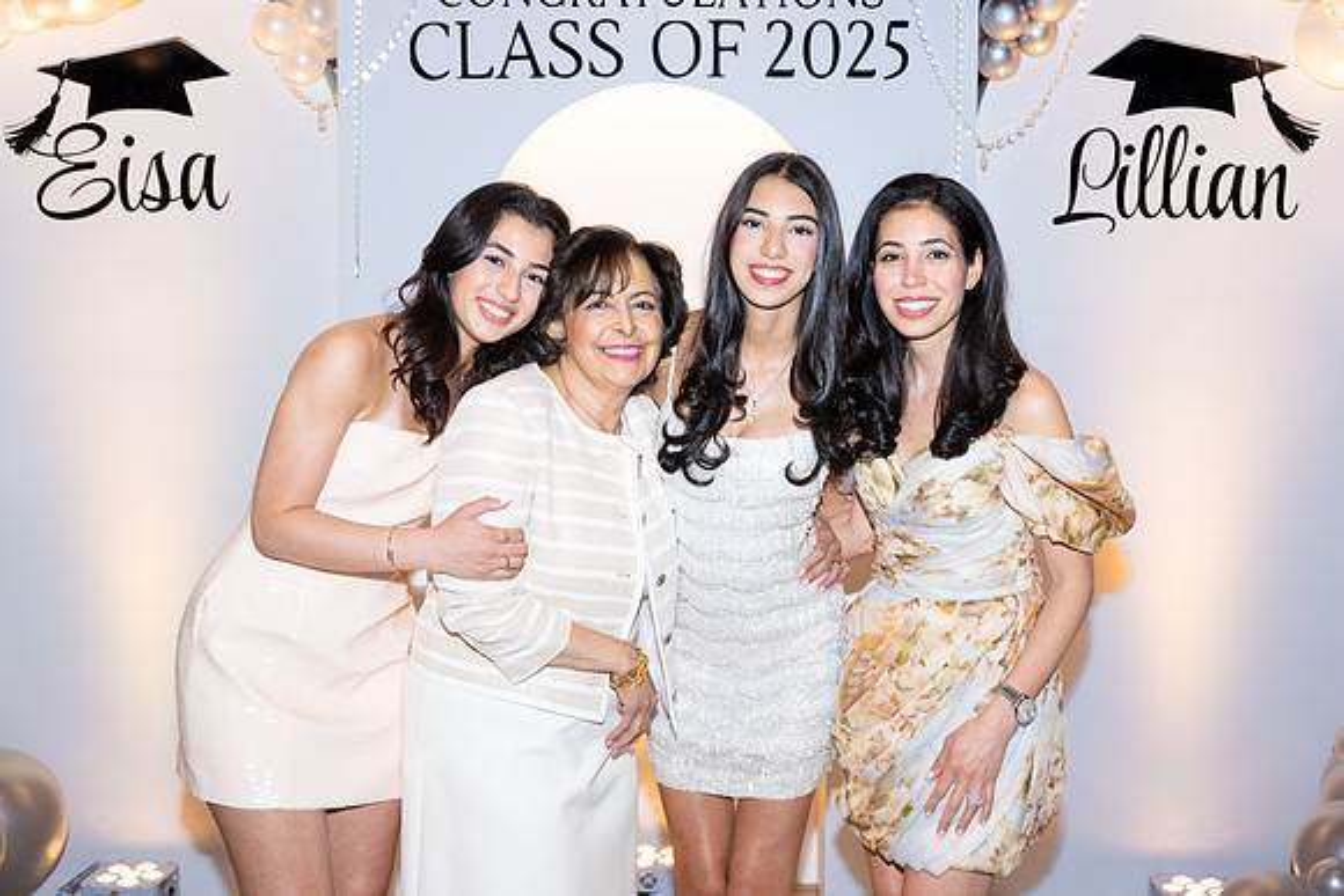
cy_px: 448
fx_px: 1568
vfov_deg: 31.9
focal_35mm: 42
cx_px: 672
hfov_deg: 46.4
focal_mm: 42
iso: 1000
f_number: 5.6
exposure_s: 1/80
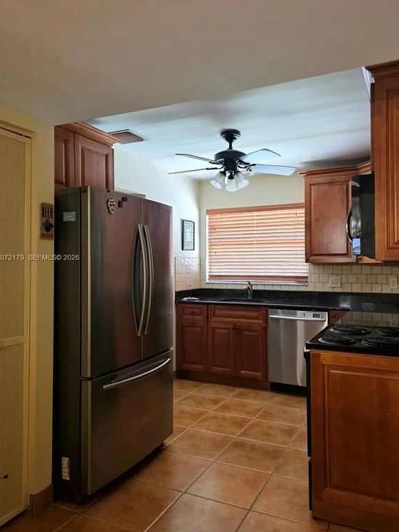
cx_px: 212
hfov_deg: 53.0
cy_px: 258
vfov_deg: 67.3
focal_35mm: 26
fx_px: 400
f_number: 1.7
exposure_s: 1/120
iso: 640
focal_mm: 6.3
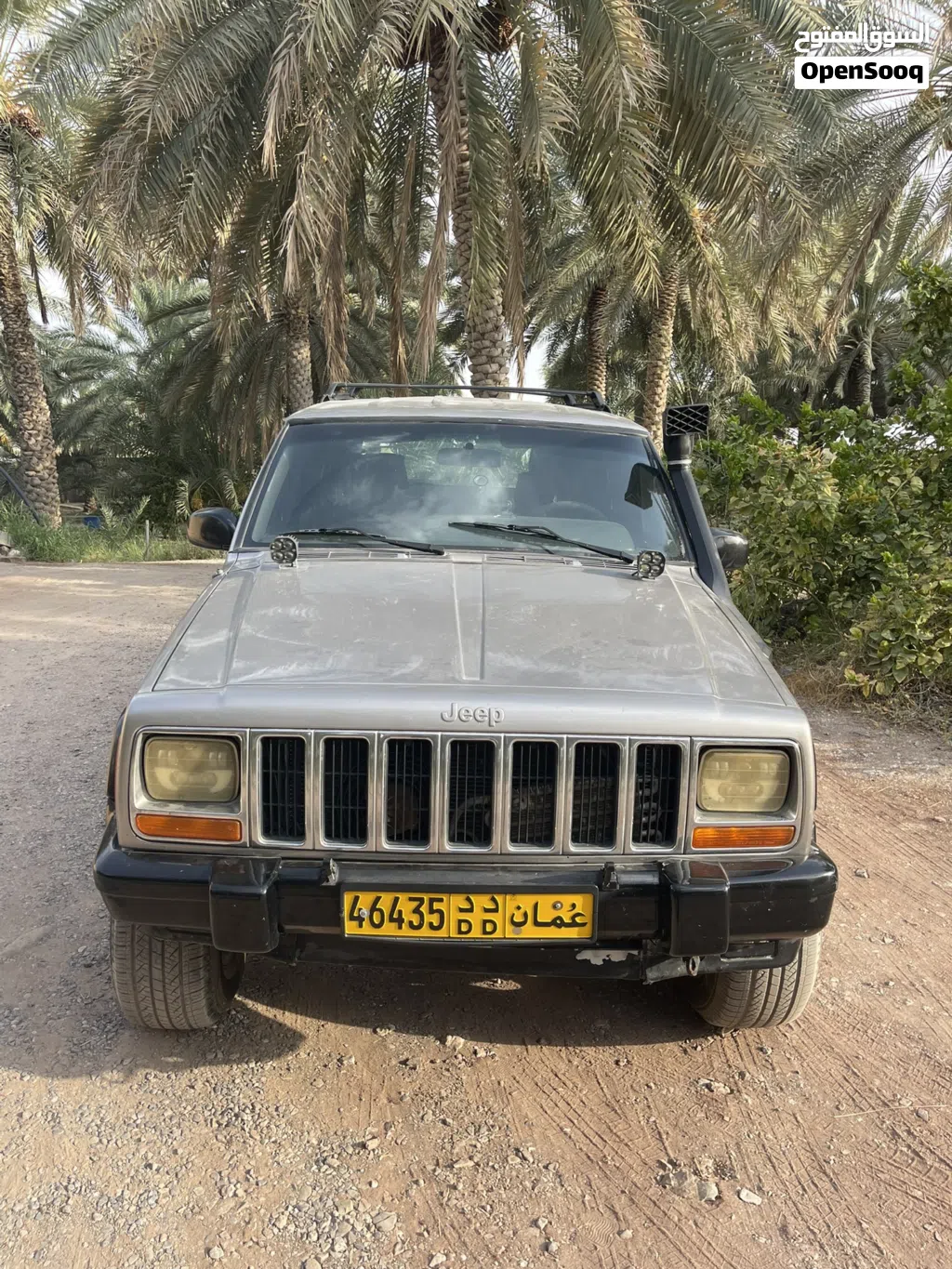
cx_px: 476
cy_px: 634
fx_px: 917
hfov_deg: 54.9
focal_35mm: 25
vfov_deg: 69.4
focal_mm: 5.1
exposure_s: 1/684
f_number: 1.6
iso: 32
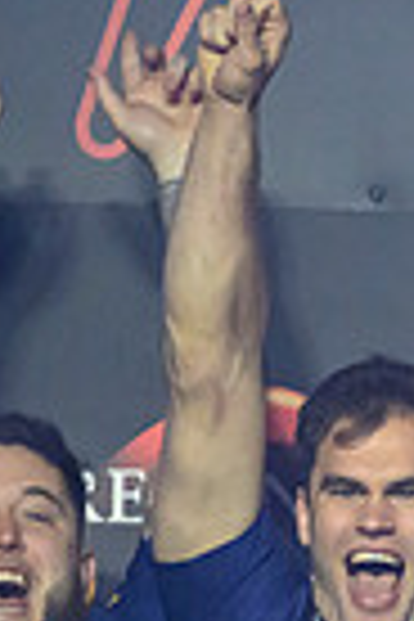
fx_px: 40724
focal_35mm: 2361
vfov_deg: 0.9
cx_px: 1296
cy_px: 731
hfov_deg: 0.6
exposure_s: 1/640
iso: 10000
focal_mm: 560
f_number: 4
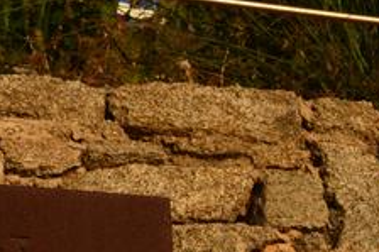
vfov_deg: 9.6
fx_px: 1462
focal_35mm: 139
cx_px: 403
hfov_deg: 14.5
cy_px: 362
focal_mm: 26
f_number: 10
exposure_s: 1/320
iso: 320
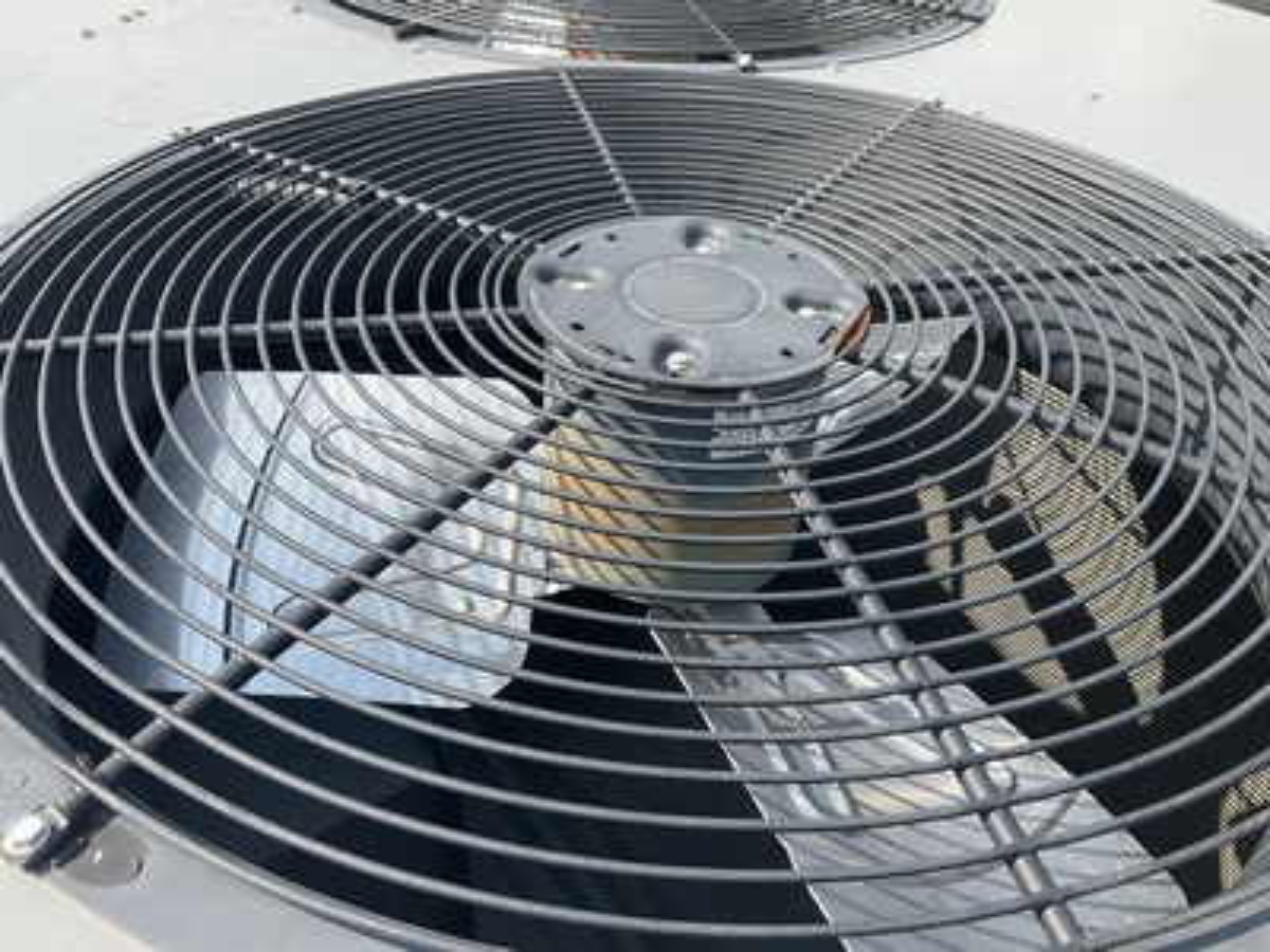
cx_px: 635
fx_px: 1064
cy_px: 476
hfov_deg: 61.7
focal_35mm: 29
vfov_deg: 48.2
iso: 25
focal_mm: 3
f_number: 1.8
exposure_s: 1/978
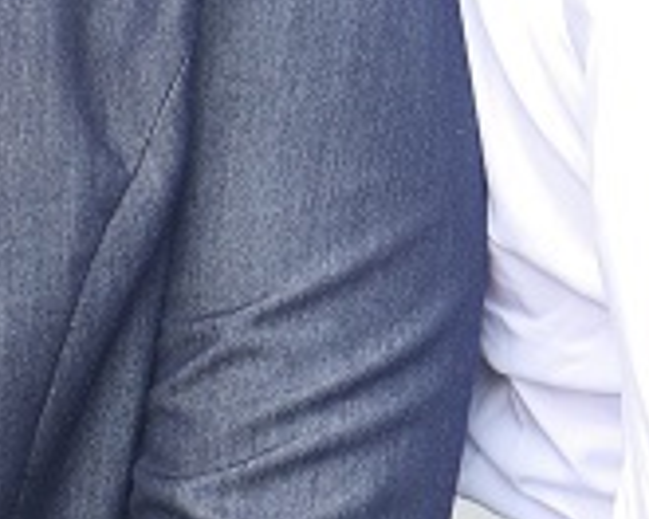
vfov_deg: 4.3
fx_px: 6742
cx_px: 688
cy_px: -714
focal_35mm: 351
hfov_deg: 5.5
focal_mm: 35
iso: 200
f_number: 2.8
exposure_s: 1/100
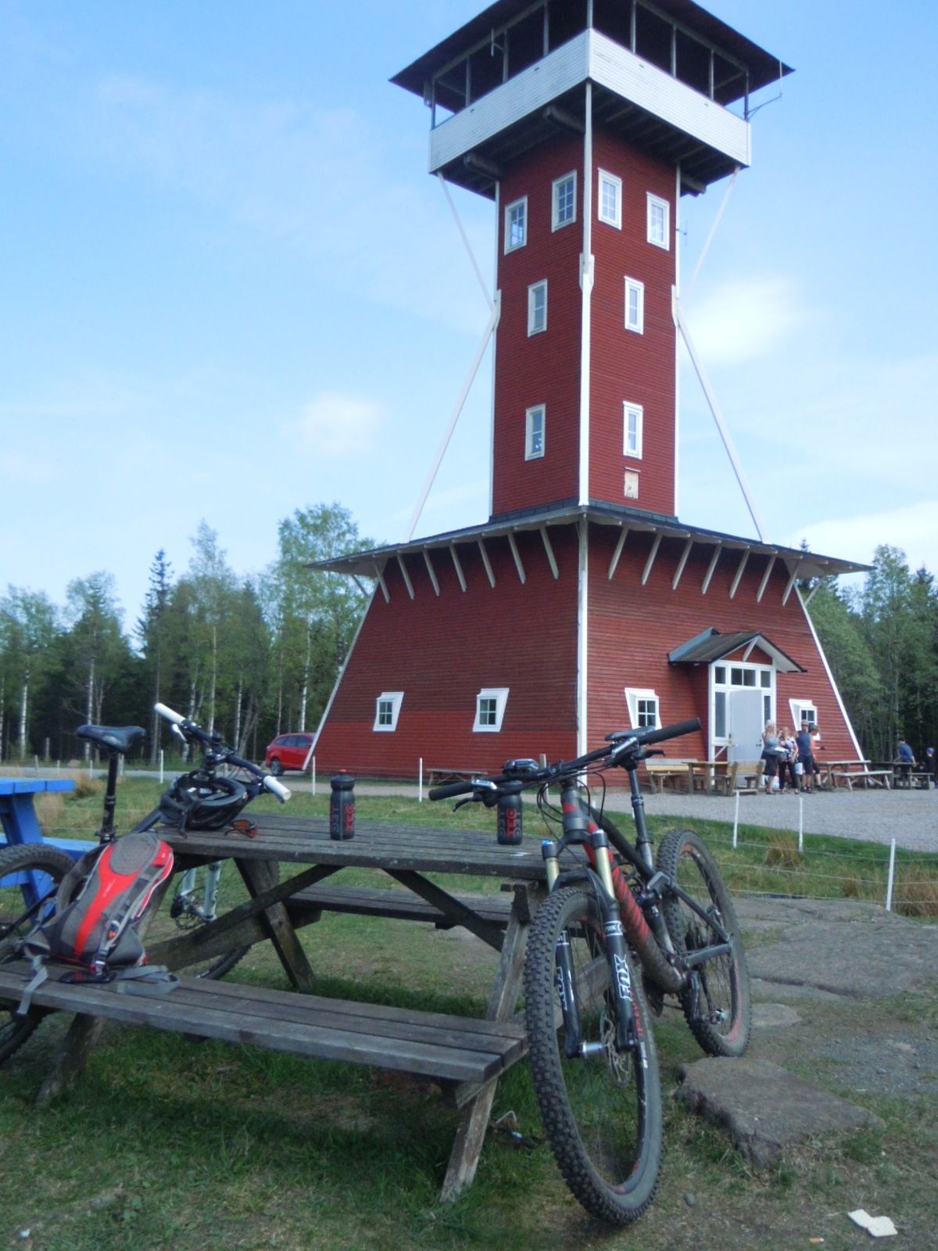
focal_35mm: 30
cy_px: 626
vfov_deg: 60.0
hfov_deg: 46.8
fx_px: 1084
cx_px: 469
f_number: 7
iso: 400
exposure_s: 1/500
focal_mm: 5.4
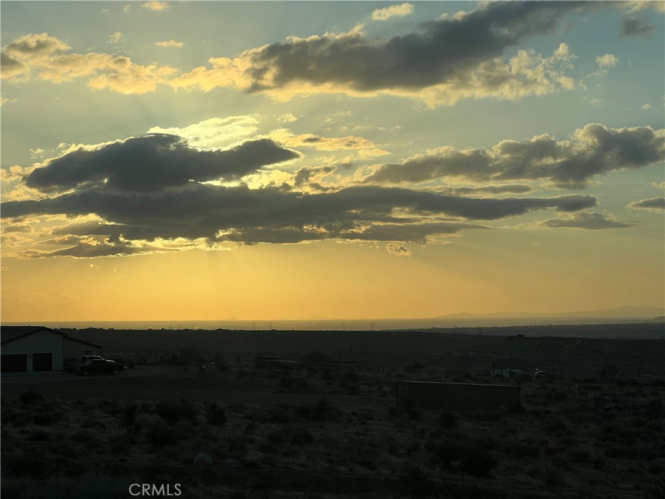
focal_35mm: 77
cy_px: 250
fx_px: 1479
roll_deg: +1.4
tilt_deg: +2.0
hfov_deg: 25.3
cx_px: 332
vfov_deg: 19.1
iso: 32
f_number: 2.8
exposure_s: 1/1672
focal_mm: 9
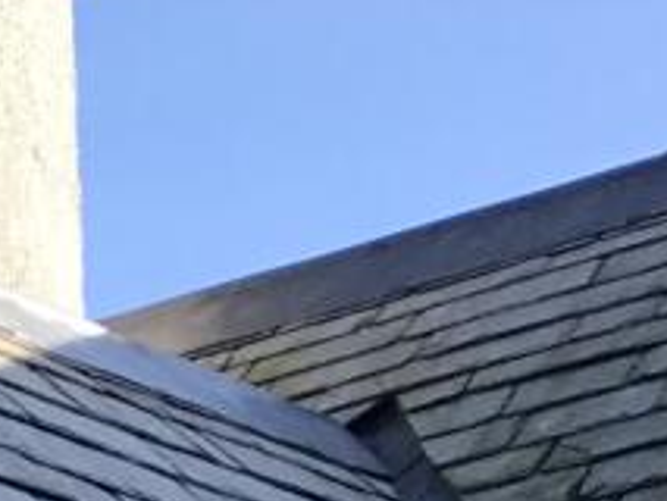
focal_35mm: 210
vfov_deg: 6.4
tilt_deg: +6.2
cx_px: -1503
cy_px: 1547
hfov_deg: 7.8
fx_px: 4049
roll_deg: +0.0
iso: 20
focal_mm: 3.99
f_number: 1.8
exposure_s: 1/1100
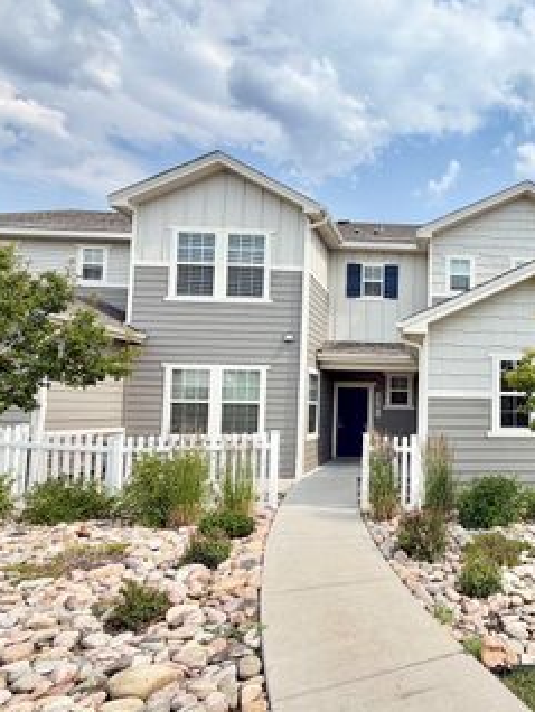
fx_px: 453
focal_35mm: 22
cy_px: 382
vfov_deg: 76.2
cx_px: 468
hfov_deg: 54.4
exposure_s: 1/1235
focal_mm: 2.22
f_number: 2.2
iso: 20
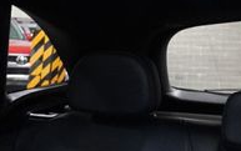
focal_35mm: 81
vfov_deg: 15.2
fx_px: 532
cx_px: 179
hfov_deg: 25.2
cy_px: -57
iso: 6400
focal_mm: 16
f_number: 3.5
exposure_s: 1/60
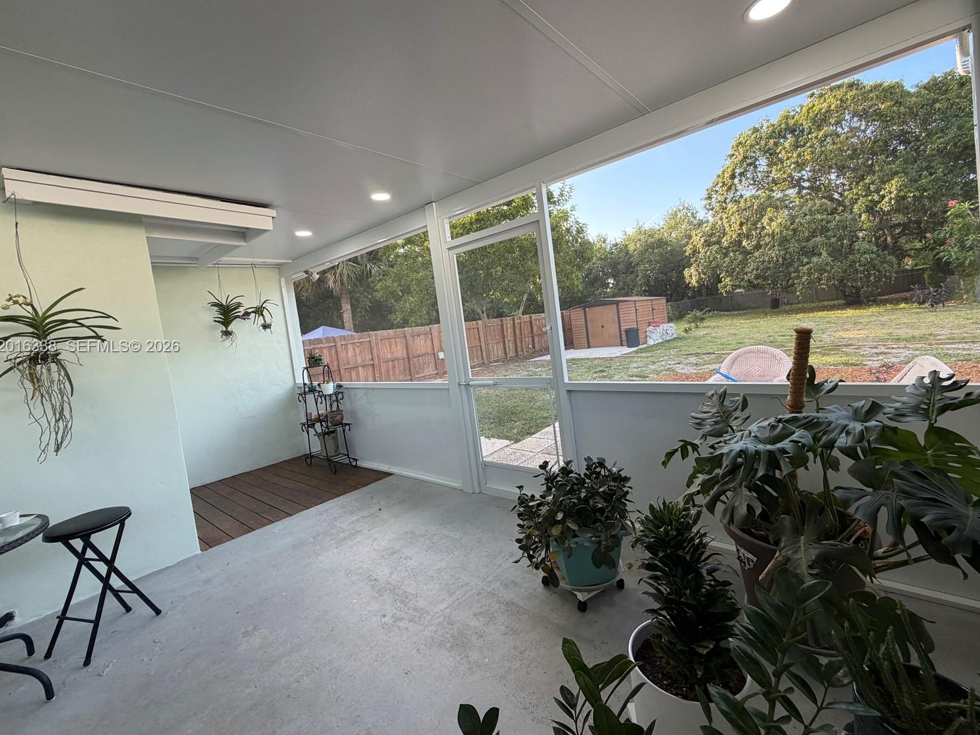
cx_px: 500
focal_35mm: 15
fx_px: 425
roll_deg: +7.6
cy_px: 347
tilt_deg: -3.5
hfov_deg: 98.2
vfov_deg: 81.7
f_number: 2.2
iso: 100
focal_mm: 2.22
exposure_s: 1/121
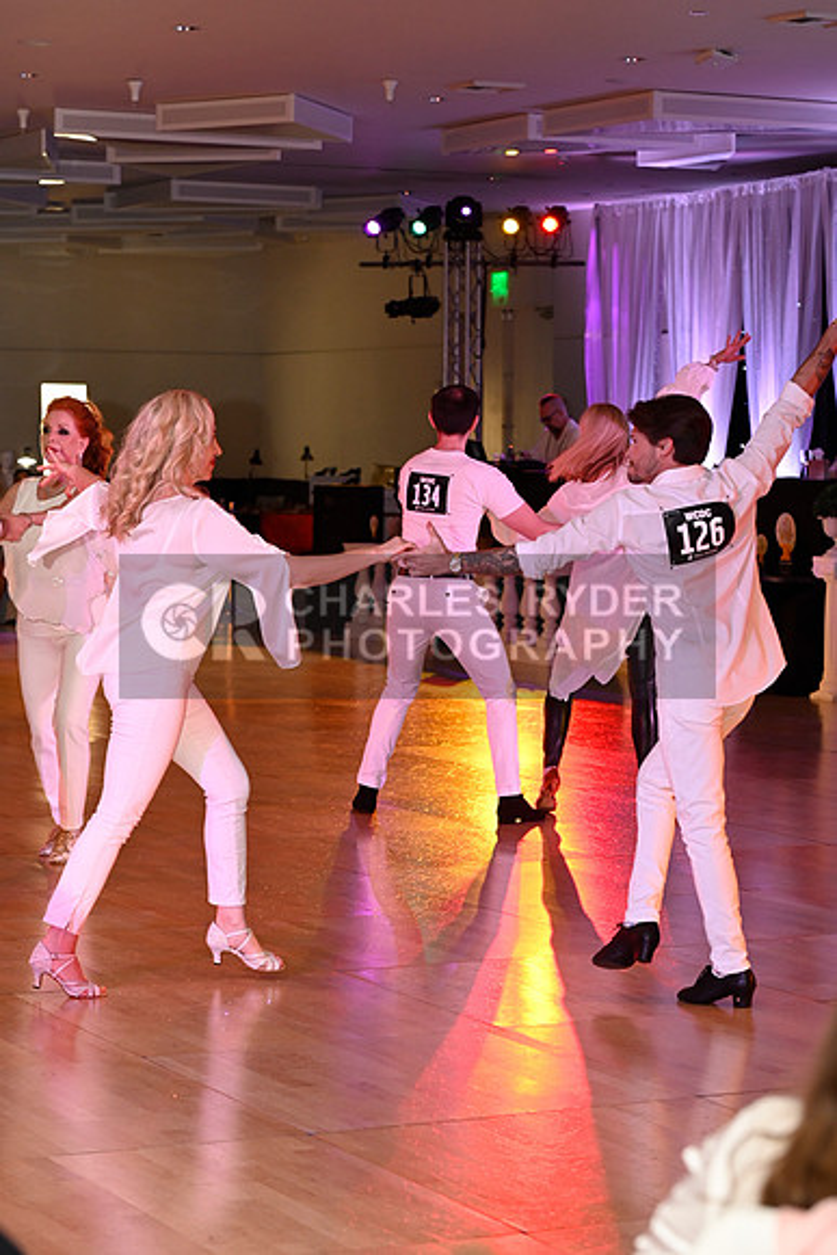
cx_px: 418
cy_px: 628
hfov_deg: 14.4
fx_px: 3311
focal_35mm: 95
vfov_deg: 21.5
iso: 2000
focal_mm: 95
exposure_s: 1/200
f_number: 5
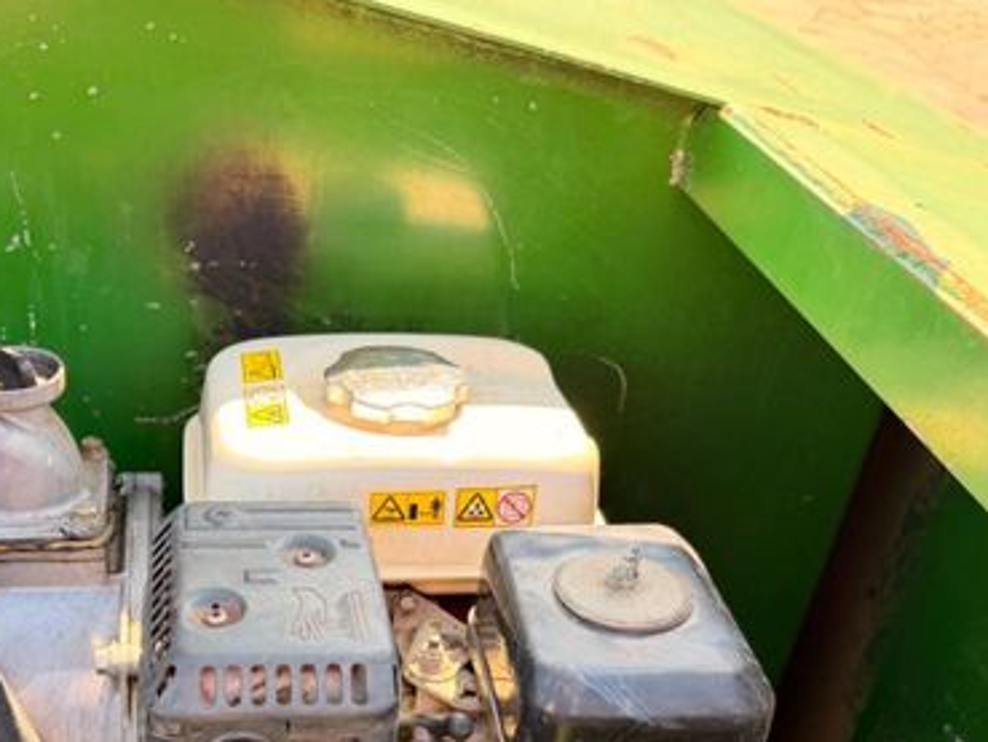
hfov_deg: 46.2
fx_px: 1113
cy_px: 581
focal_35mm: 39
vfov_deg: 35.8
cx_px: 252
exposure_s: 1/263
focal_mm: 6.76
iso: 80
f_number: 1.78
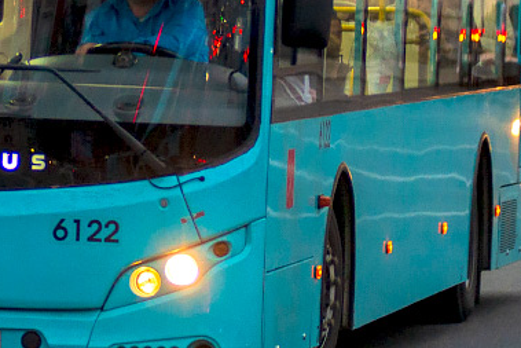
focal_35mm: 272
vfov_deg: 5.0
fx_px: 3938
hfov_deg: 7.5
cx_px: 58
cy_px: -4
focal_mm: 86
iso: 640
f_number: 2.8
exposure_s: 1/250
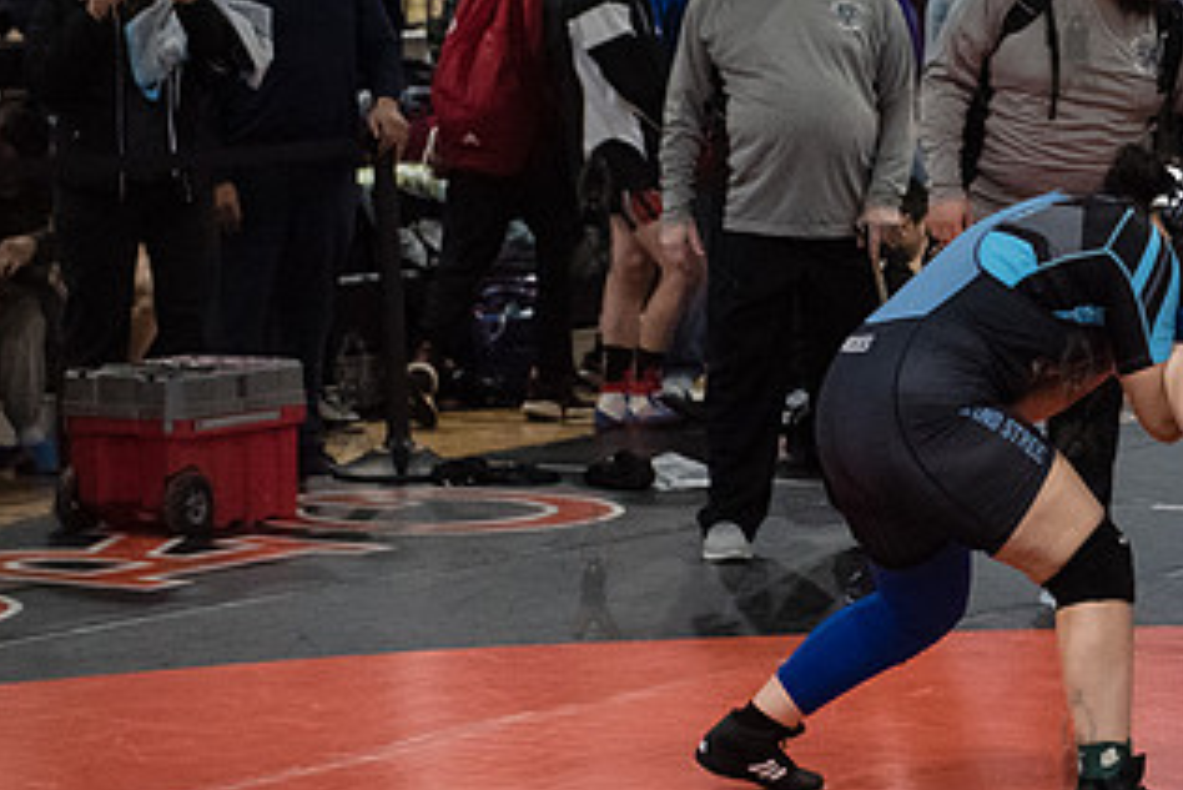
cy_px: 328
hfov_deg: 12.2
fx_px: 5457
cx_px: 1177
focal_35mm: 166
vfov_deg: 8.3
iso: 8000
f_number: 3.2
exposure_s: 1/500
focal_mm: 70
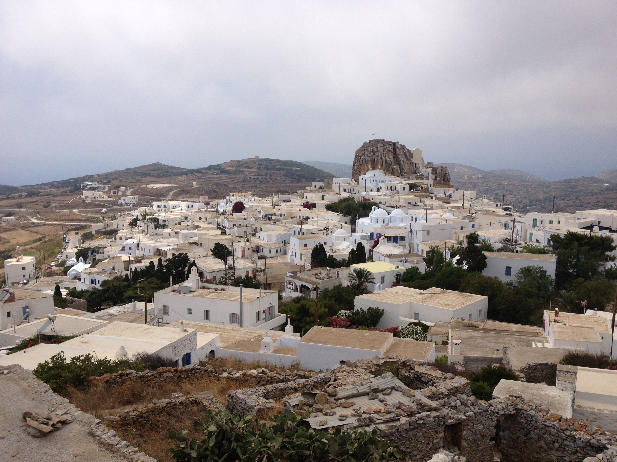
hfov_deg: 52.6
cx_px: 308
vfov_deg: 40.7
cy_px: 231
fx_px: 624
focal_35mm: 35
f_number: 2.4
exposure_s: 1/3067
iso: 50
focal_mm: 4.28
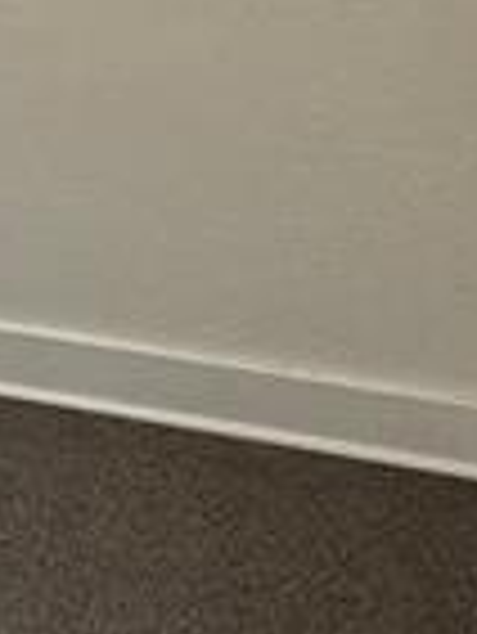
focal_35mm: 76
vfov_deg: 23.8
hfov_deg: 15.5
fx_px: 1394
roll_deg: +2.5
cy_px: -81
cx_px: -482
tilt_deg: -8.6
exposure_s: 1/120
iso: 160
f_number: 2.2
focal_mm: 2.22
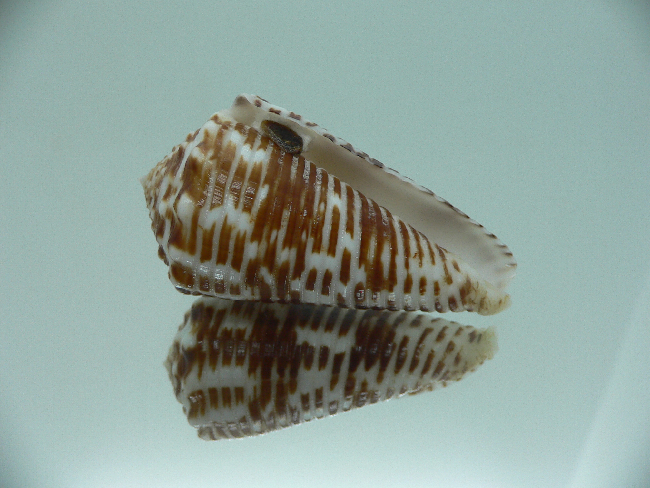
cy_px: 244
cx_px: 325
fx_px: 657
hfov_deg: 52.6
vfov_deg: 40.7
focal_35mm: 35
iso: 80
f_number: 2.8
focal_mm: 4.6
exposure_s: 1/60
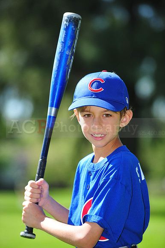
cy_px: 124
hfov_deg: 6.9
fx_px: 1377
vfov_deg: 10.3
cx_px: 82
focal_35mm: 200
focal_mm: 200
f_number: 4.5
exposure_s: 1/640
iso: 200
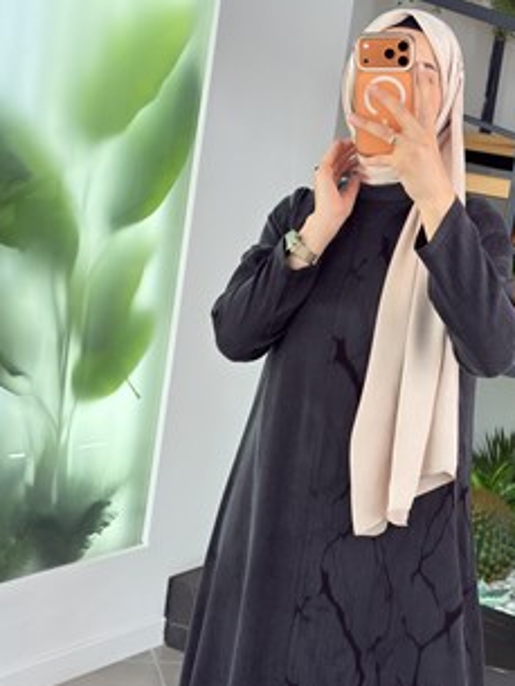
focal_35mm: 65
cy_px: 285
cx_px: 331
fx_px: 1288
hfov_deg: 22.5
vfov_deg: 29.8
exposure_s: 1/196
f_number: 1.78
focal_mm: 6.76
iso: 64
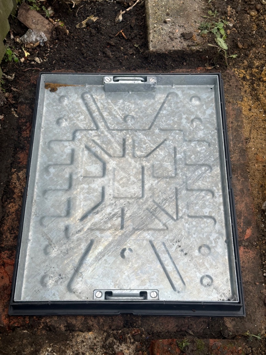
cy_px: 178
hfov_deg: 30.3
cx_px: 133
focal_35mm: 48
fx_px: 492
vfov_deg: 39.7
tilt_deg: -63.0
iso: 64
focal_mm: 6.86
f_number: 1.78
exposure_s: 1/685
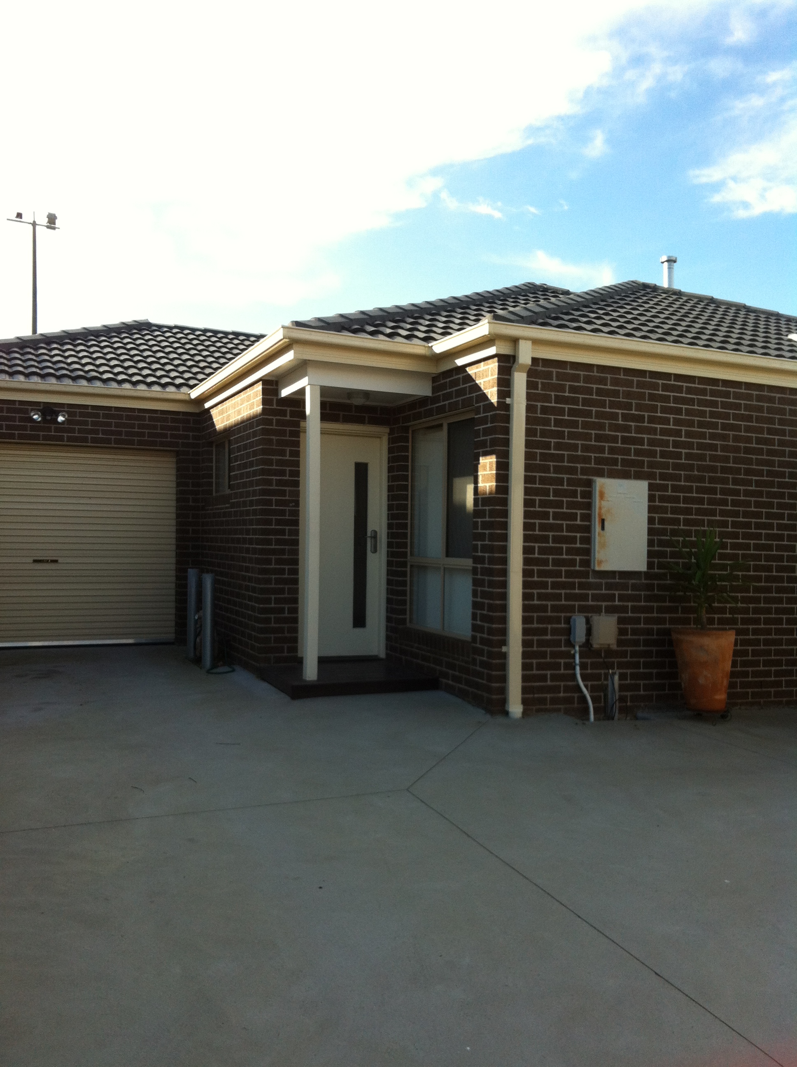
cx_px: 398
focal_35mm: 35
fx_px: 1077
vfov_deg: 52.7
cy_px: 534
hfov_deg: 40.6
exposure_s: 1/457
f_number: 2.8
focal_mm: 3.85
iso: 80
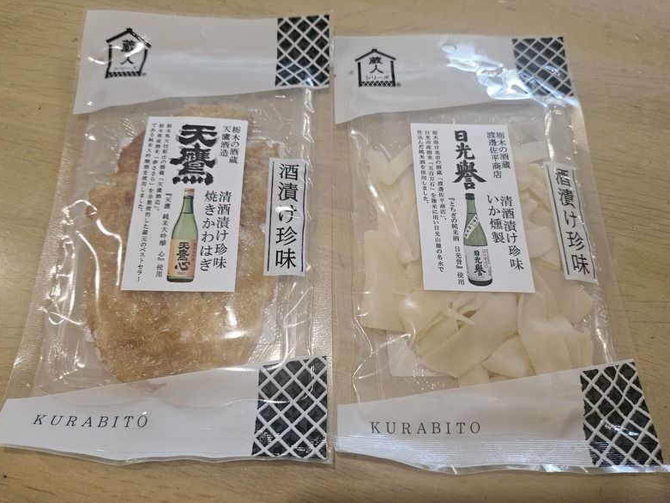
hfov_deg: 71.6
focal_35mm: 24
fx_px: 465
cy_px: 247
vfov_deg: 56.8
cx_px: 330
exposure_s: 1/100
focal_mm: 5.4
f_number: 1.8
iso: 800
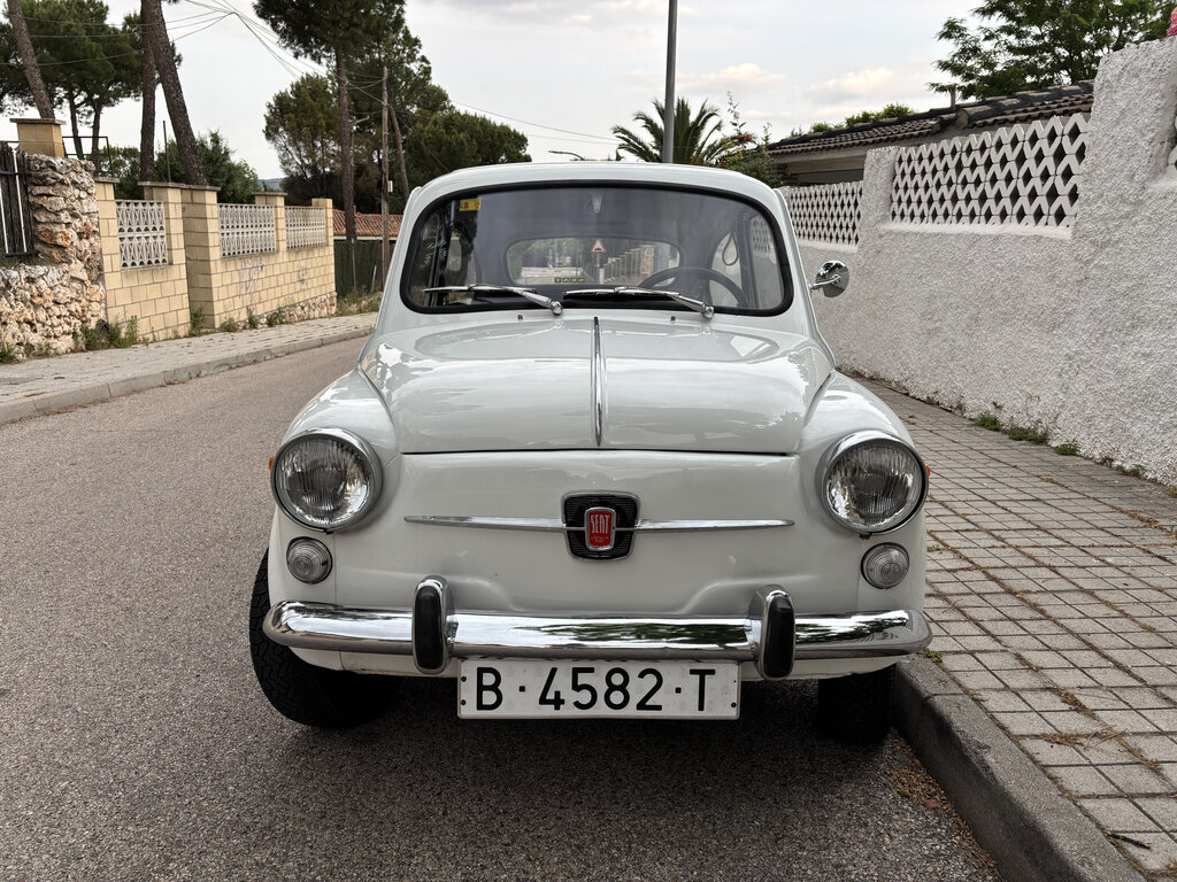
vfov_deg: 53.1
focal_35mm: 26
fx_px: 884
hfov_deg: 67.3
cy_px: 441
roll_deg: -1.4
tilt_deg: -14.9
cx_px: 588
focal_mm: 5.96
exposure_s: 1/235
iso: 40
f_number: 1.6
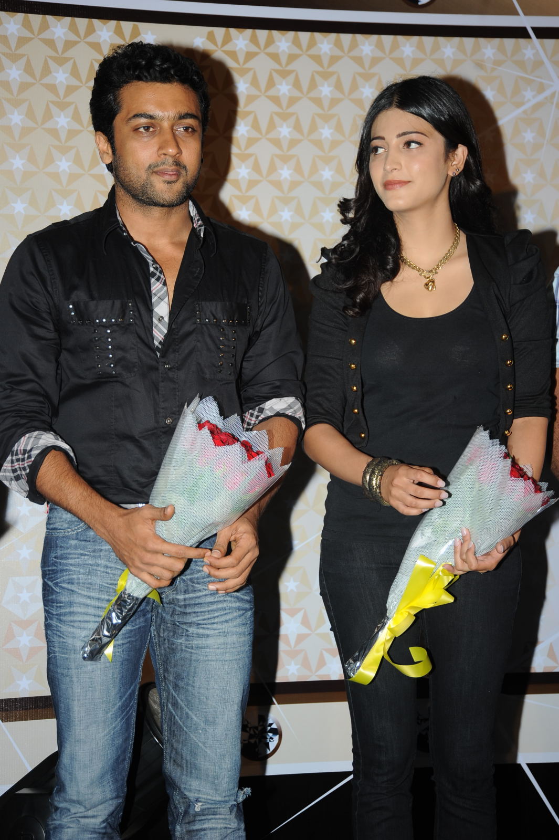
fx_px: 1632
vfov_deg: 28.9
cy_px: 420
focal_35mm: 70
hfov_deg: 19.4
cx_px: 280
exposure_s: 1/125
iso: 200
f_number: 5.6
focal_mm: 70
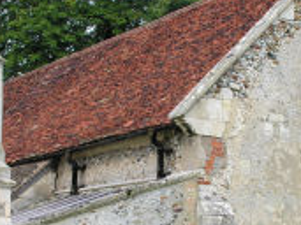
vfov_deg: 15.6
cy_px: 164
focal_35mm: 94
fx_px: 817
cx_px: 157
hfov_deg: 20.9
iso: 50
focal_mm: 8.9
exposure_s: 1/79.2
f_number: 4
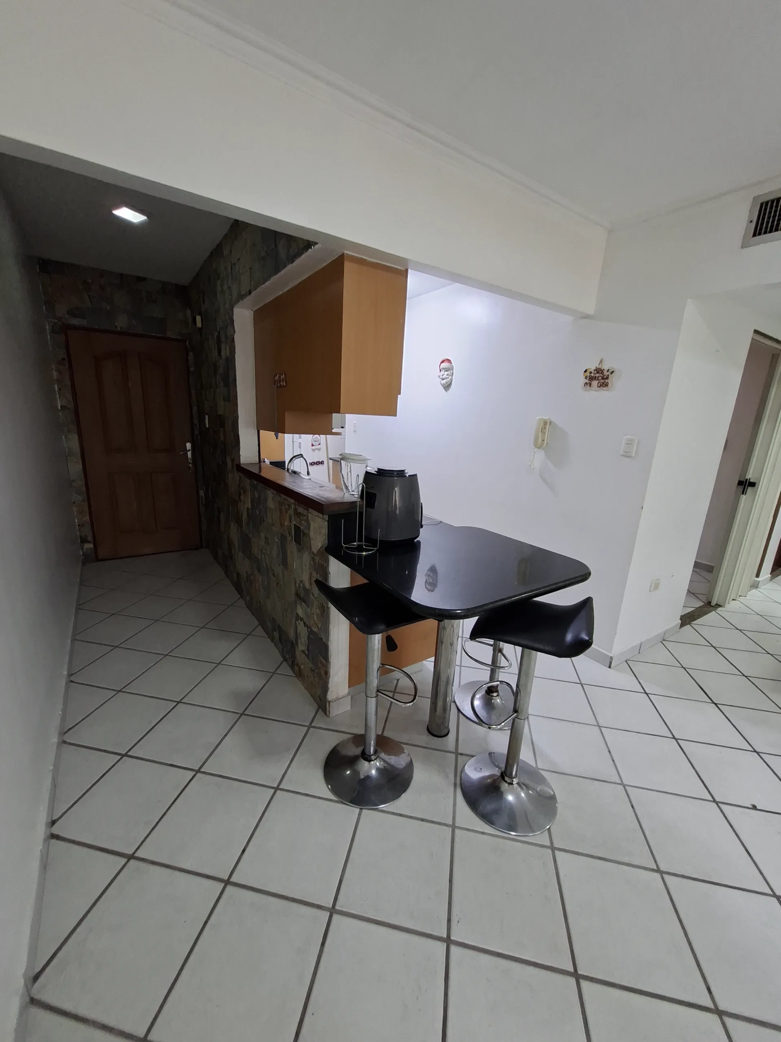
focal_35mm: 13
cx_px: 390
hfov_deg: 89.9
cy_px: 521
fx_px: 391
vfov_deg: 106.2
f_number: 2.2
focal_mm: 1.74
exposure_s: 1/24
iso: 200
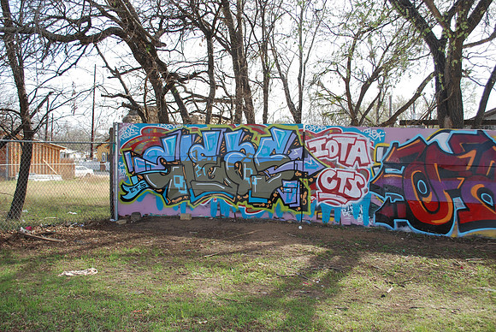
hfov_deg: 57.2
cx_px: 248
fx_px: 455
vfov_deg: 40.1
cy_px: 166
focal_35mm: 33
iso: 100
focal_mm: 22
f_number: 5.6
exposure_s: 1/200
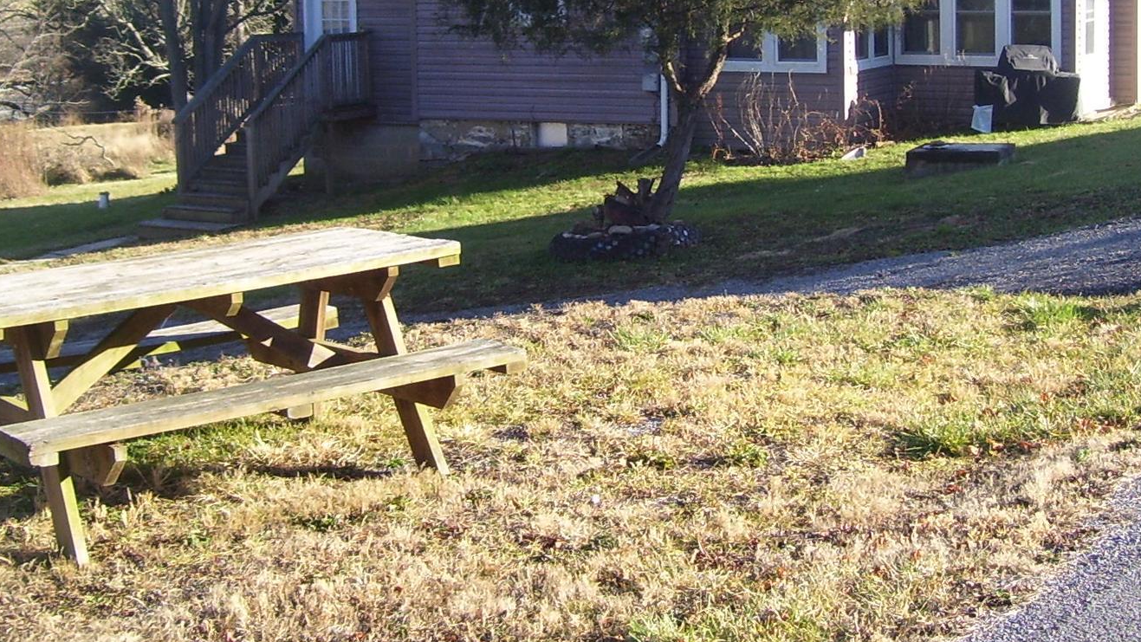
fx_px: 1846
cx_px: 660
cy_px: 165
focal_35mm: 61
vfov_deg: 19.6
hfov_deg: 34.3
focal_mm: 6
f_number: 2.7
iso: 80
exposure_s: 1/350
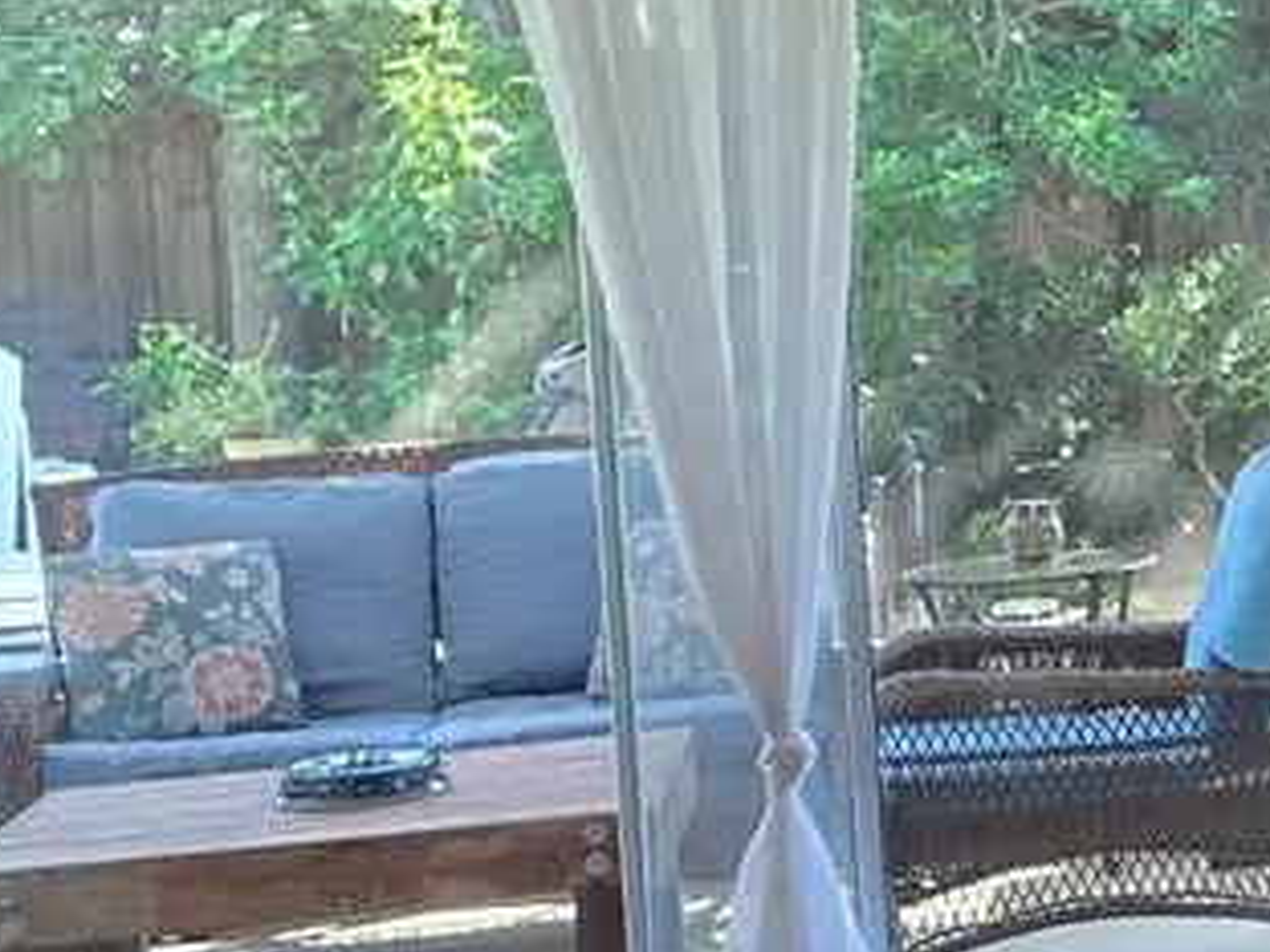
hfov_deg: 13.7
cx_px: 2670
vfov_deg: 12.5
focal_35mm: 118
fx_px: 4329
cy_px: 374
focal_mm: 6.3
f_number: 1.7
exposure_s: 1/120
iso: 200
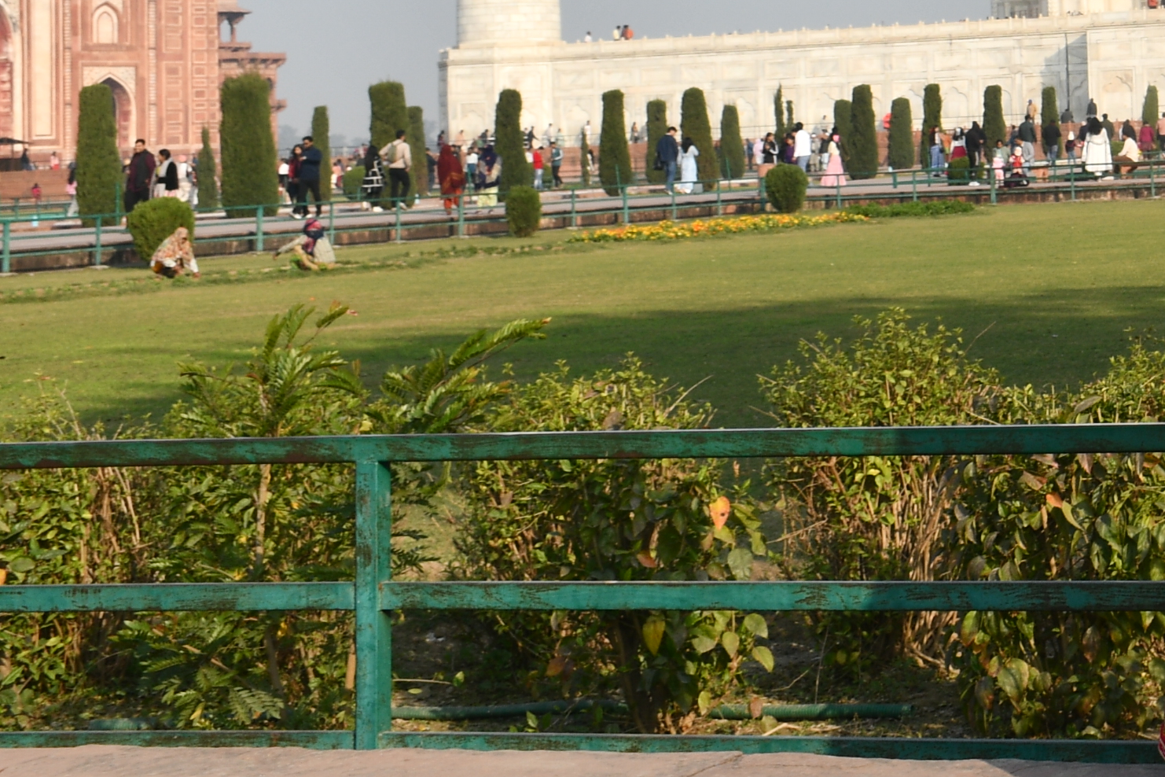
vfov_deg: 14.3
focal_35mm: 93
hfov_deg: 19.7
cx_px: 1615
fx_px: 3009
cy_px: -122
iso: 100
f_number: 9
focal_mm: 22
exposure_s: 1/200
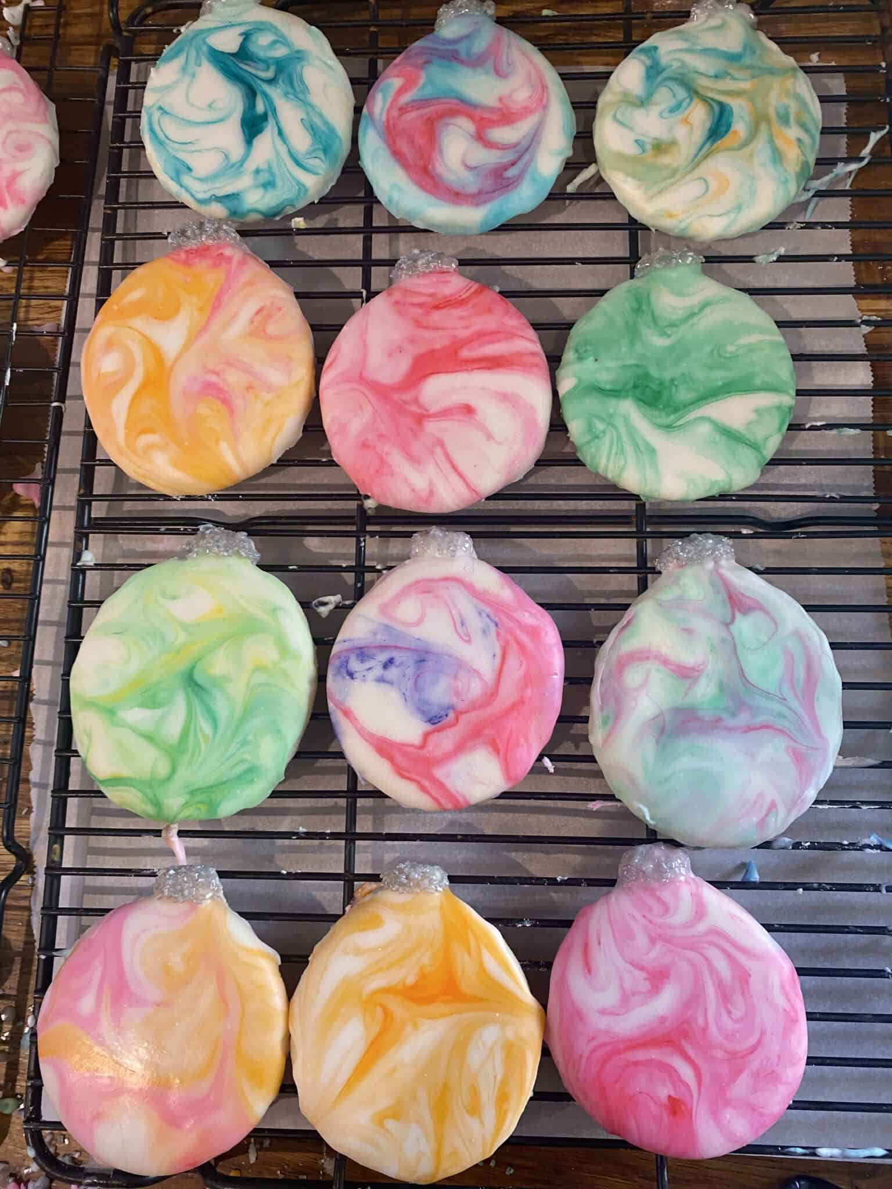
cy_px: 594
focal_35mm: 26
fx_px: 893
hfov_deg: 53.1
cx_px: 446
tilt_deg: -78.9
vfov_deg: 67.3
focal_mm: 4.25
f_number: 1.8
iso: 250
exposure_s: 1/60
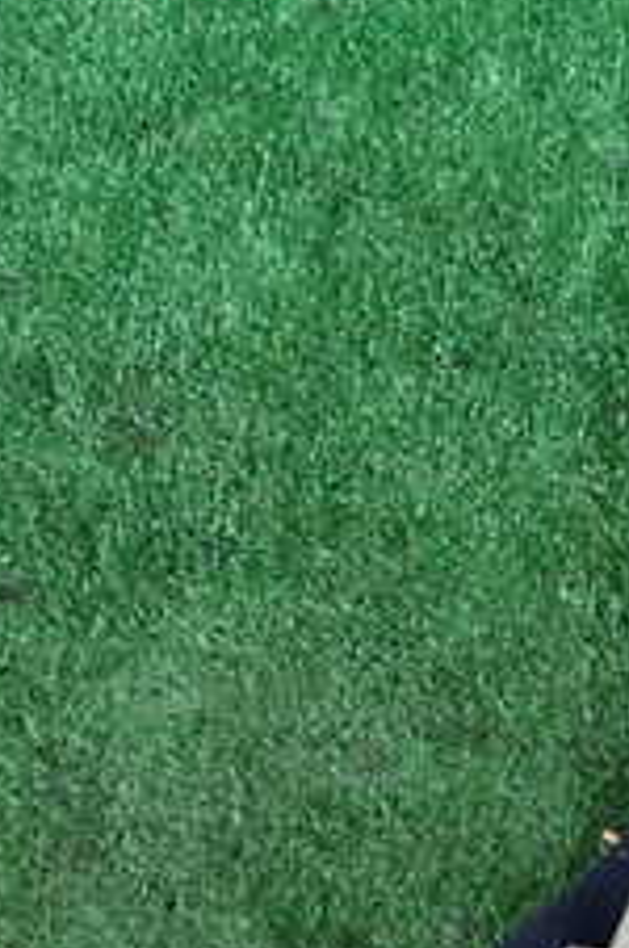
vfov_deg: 23.9
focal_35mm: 83
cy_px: 843
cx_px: 788
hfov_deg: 15.7
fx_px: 2182
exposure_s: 1/80
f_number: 2.3
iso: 200
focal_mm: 5.4
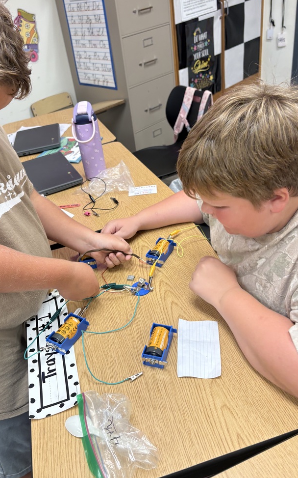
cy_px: 230
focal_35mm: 29
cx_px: 128
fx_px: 377
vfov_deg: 64.6
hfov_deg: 43.0
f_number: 1.6
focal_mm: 5.96
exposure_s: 1/60
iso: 80
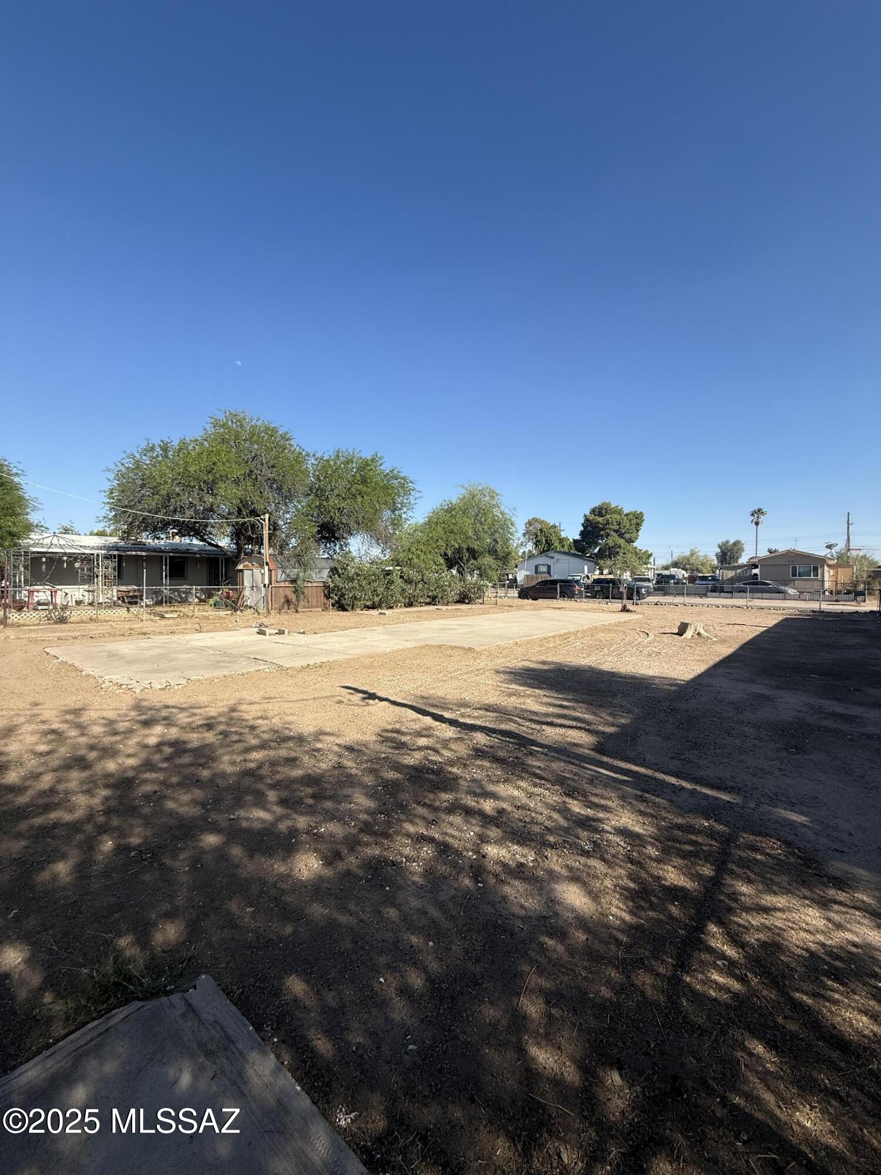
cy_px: 588
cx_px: 440
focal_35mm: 14
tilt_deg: -0.6
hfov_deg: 85.7
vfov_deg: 102.1
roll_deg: -0.2
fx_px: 475
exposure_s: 1/1848
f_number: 2.2
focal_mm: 2.22
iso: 50
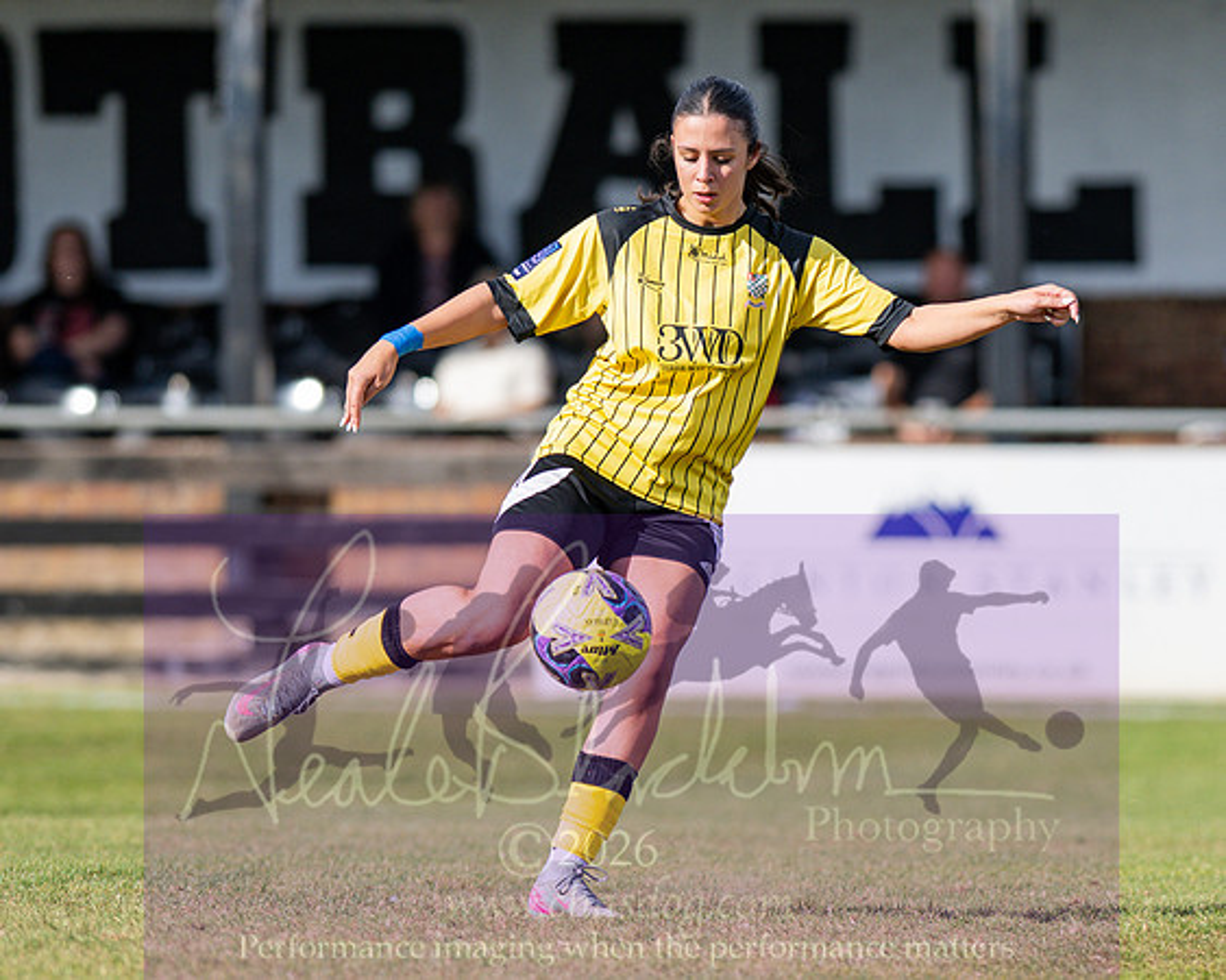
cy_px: 601
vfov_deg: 2.9
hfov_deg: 3.6
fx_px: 19384
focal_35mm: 534
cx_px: 837
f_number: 4
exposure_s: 1/2500
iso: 200
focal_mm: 300
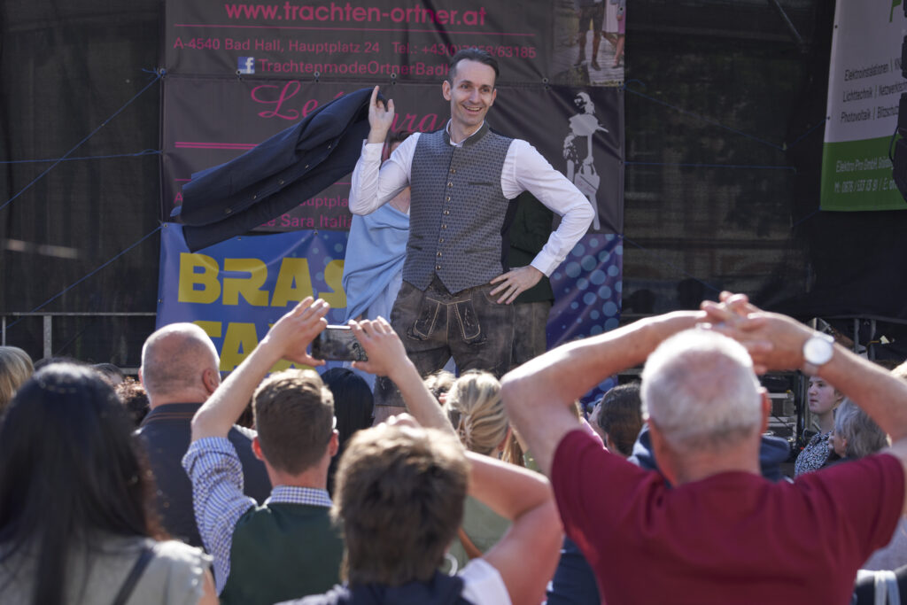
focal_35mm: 102
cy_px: 302
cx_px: 454
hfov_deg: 20.0
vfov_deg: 13.4
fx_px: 2570
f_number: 6.3
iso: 250
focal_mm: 102
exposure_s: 1/320
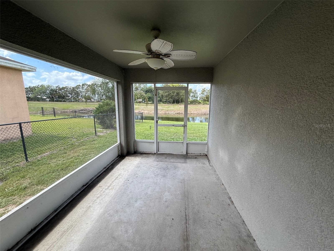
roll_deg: +0.0
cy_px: 126
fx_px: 135
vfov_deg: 85.7
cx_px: 167
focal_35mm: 14
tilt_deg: -10.1
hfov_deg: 102.1
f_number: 2.2
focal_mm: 2.22
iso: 64
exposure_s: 1/383
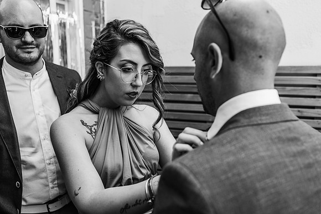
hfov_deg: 54.5
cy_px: 107
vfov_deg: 37.8
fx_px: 312
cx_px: 160
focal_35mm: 35
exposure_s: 1/200
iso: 250
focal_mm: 35
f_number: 3.2
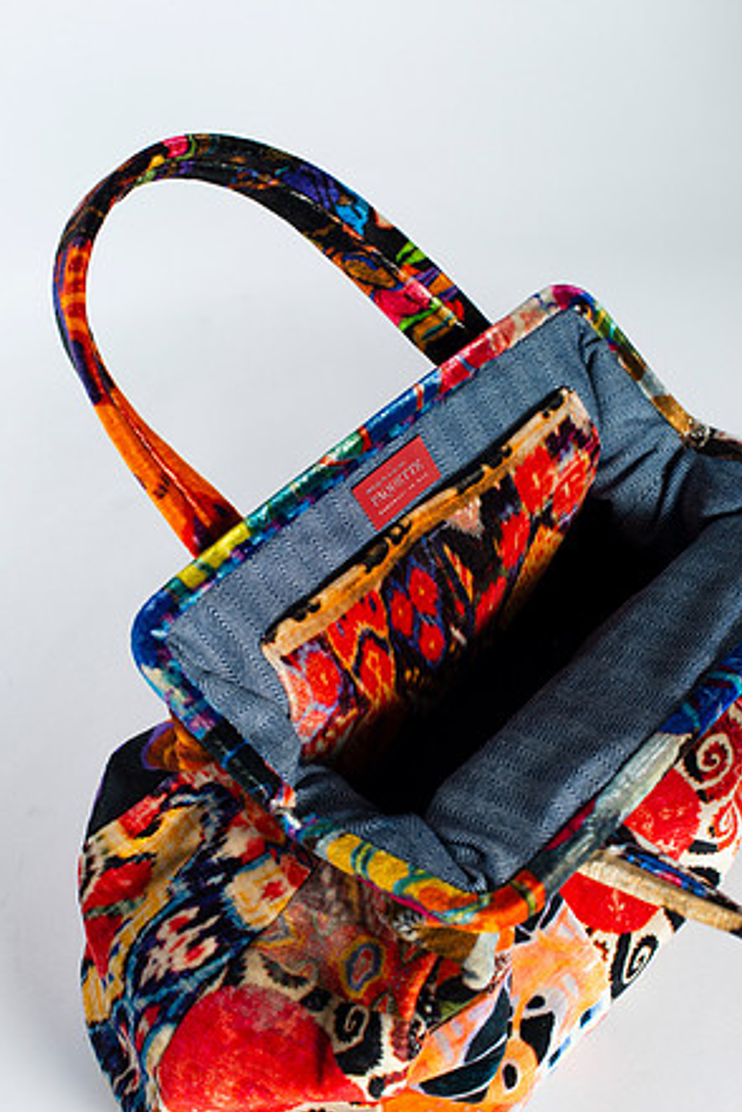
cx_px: 371
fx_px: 1577
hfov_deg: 26.5
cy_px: 552
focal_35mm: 51
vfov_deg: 38.9
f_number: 7.1
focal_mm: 50
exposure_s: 1/200
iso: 200
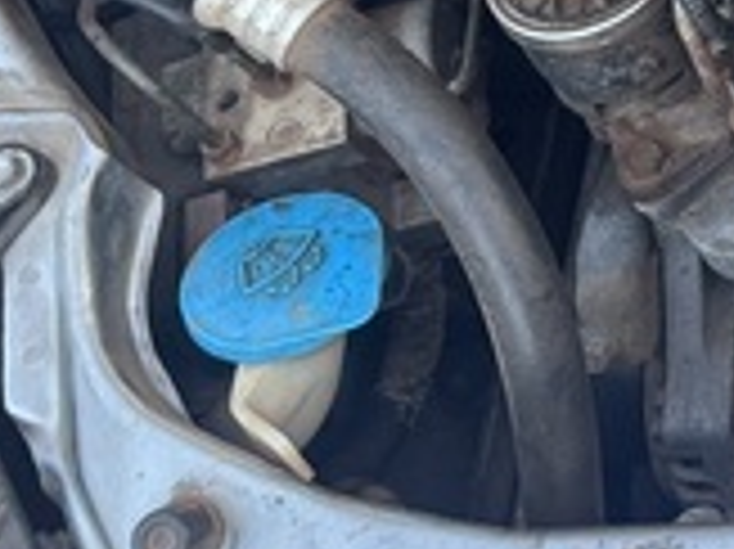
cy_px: -410
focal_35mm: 118
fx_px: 2500
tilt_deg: -54.2
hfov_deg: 13.5
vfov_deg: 11.7
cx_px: 1594
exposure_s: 1/96
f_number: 1.78
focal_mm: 6.76
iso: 200
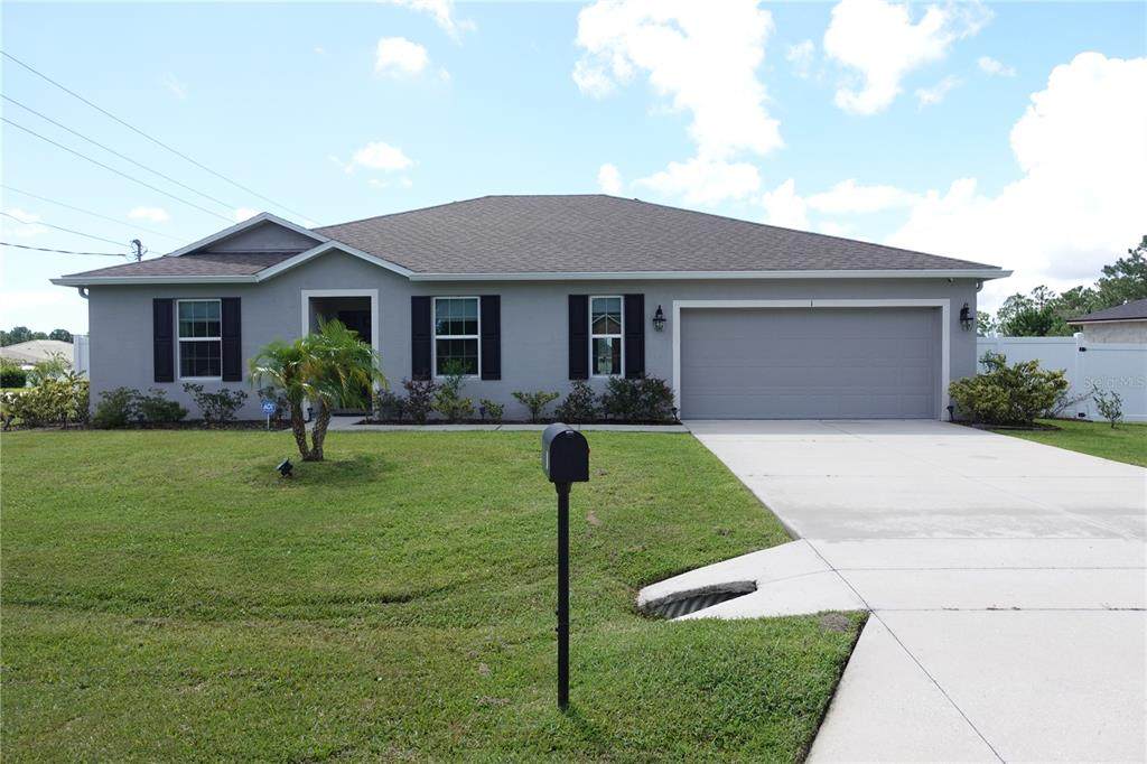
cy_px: 382
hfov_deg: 73.8
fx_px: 764
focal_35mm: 24
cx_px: 574
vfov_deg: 53.1
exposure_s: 1/400
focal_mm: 9.4
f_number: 1.8
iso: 125
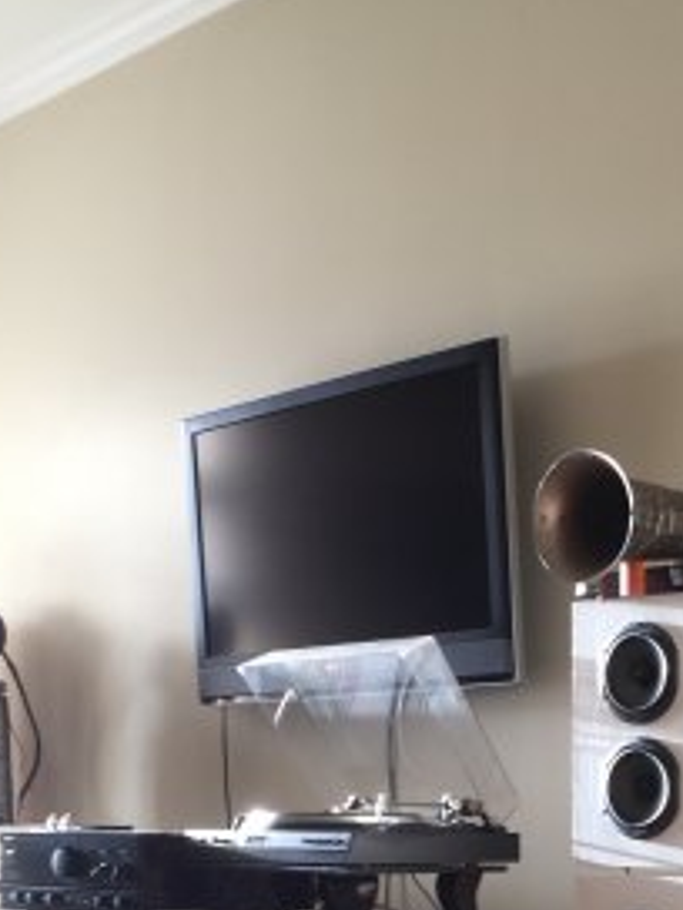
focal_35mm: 64
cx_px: 489
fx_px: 1684
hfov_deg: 22.8
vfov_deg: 29.0
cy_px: 823
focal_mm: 4.15
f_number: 2.2
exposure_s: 1/33
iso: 32
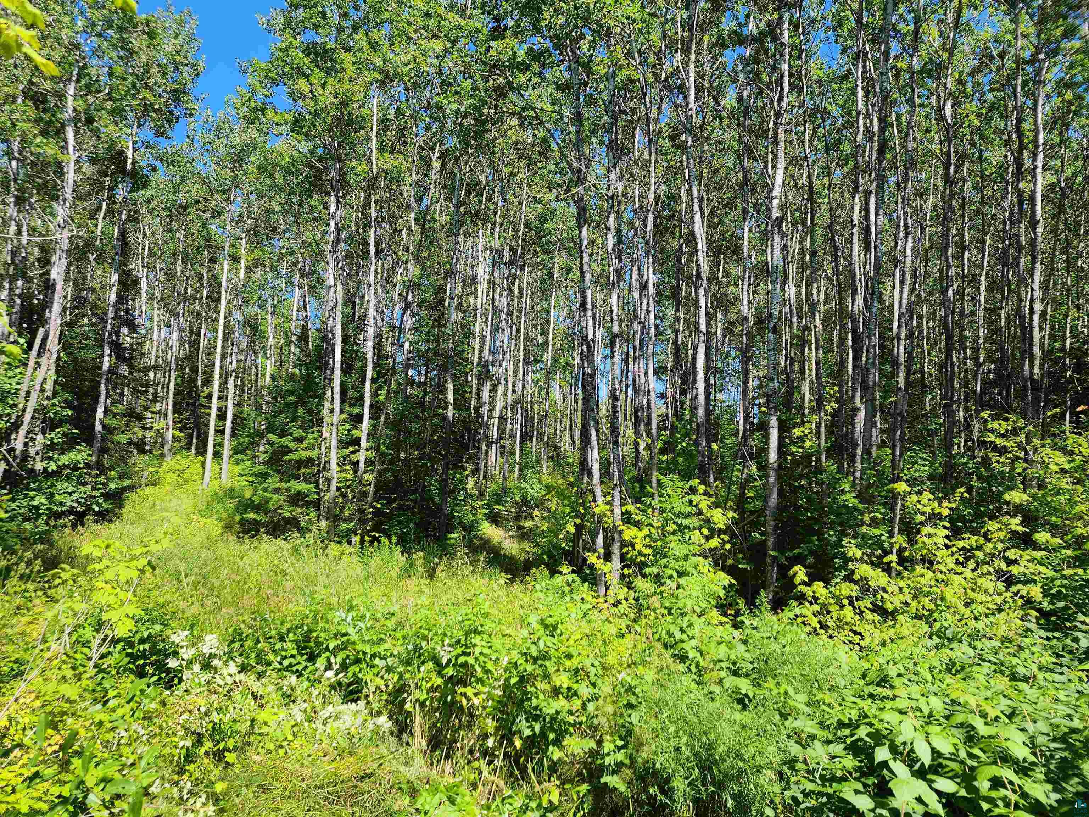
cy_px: 408
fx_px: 724
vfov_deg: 58.9
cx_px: 544
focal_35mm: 23
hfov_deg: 73.9
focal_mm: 6.4
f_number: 1.8
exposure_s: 1/492
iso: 12
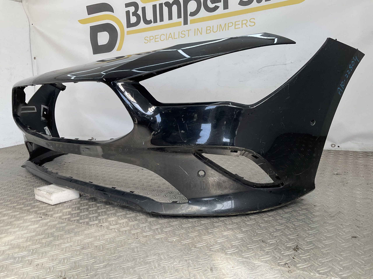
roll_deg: +4.3
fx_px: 312
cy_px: 140
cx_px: 186
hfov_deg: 61.7
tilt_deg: -12.5
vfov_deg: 48.2
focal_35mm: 29
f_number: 1.8
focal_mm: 3
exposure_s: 1/255
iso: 16
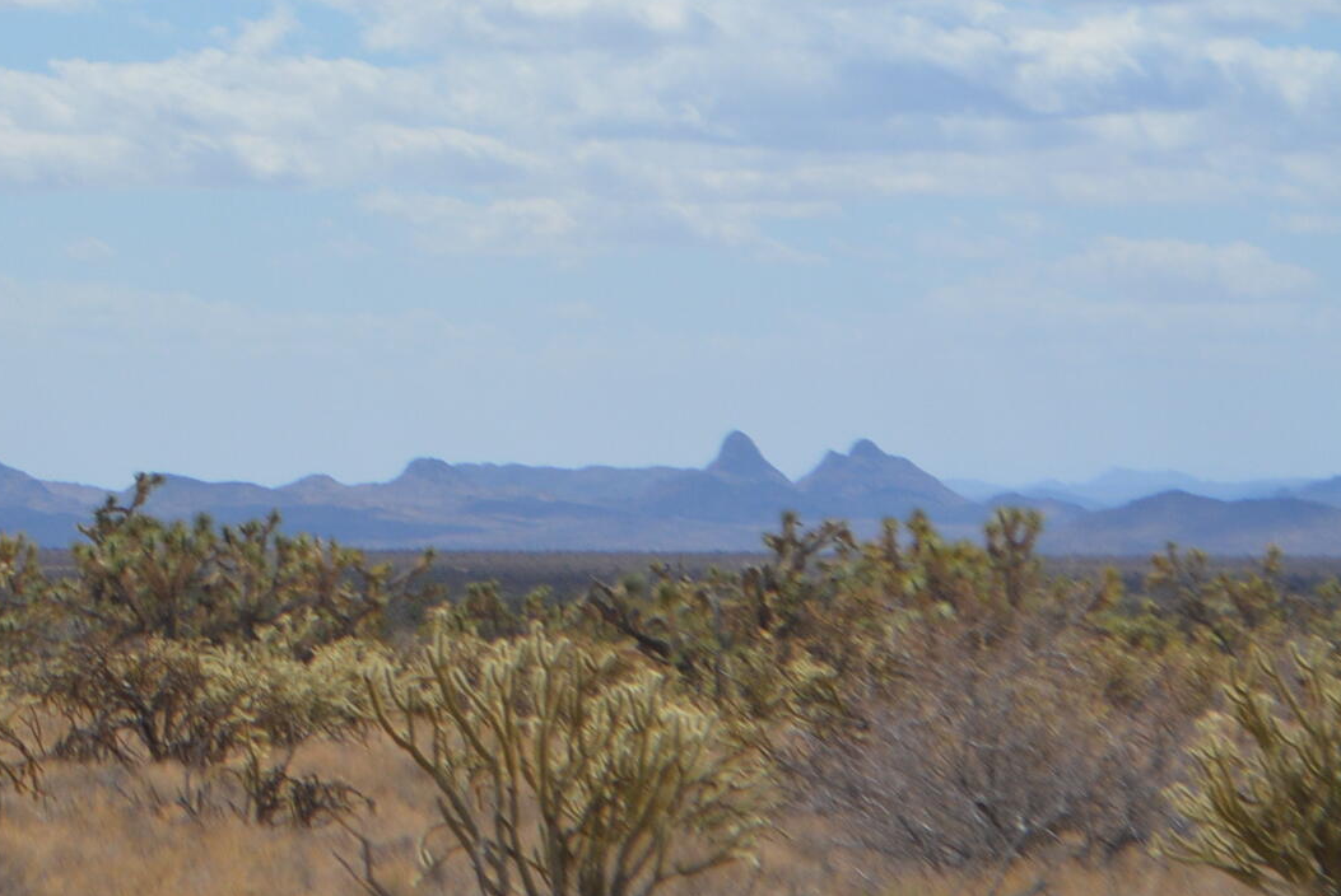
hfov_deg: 8.6
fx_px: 8739
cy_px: 216
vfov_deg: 5.9
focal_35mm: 234
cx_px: -554
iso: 400
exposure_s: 1/2000
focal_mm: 55
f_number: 8
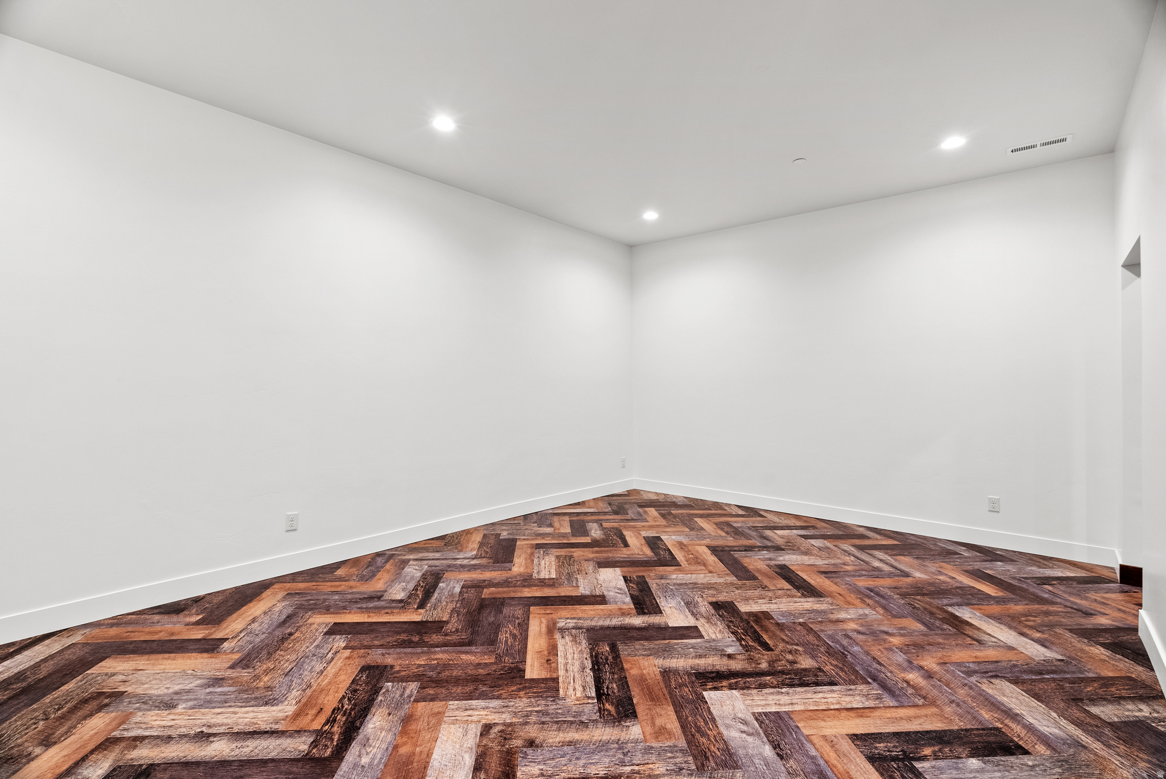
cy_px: 390
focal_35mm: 16
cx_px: 583
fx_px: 518
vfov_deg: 73.8
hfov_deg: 96.7
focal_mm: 16
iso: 400
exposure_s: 1
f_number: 8
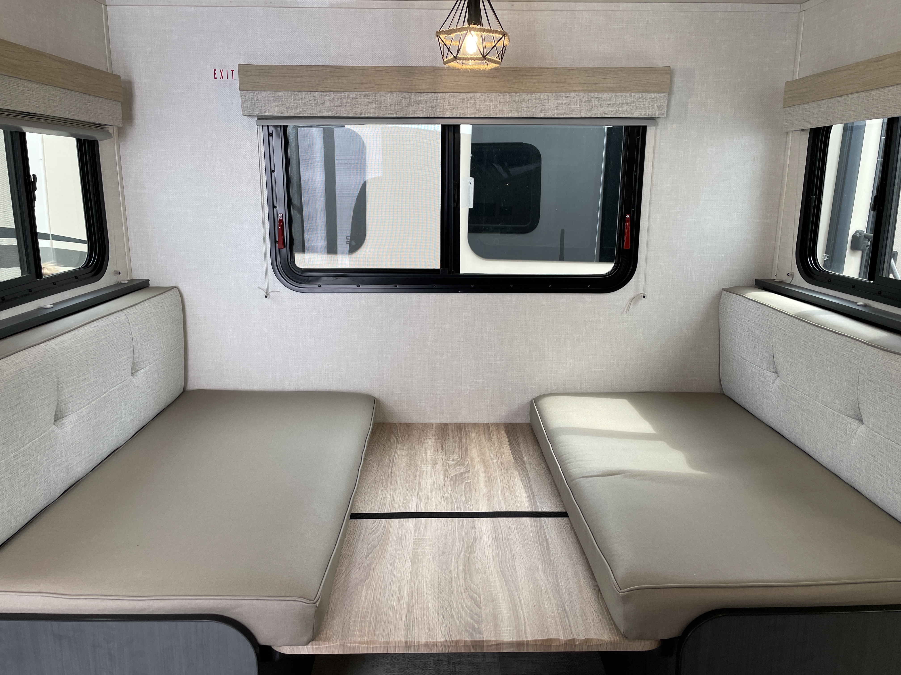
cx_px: 450
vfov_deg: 53.1
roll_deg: -0.4
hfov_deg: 67.3
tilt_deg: -11.1
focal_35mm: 26
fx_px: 677
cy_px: 338
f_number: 1.6
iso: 64
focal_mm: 4.2
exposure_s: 1/121
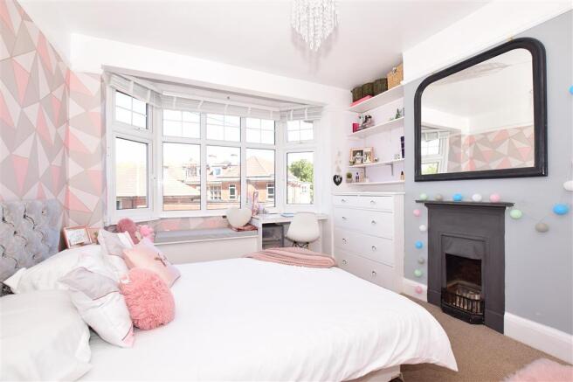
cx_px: 286
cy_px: 191
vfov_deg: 77.3
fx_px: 239
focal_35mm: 15
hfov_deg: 100.4
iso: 400
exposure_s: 1/200
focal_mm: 10
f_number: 8
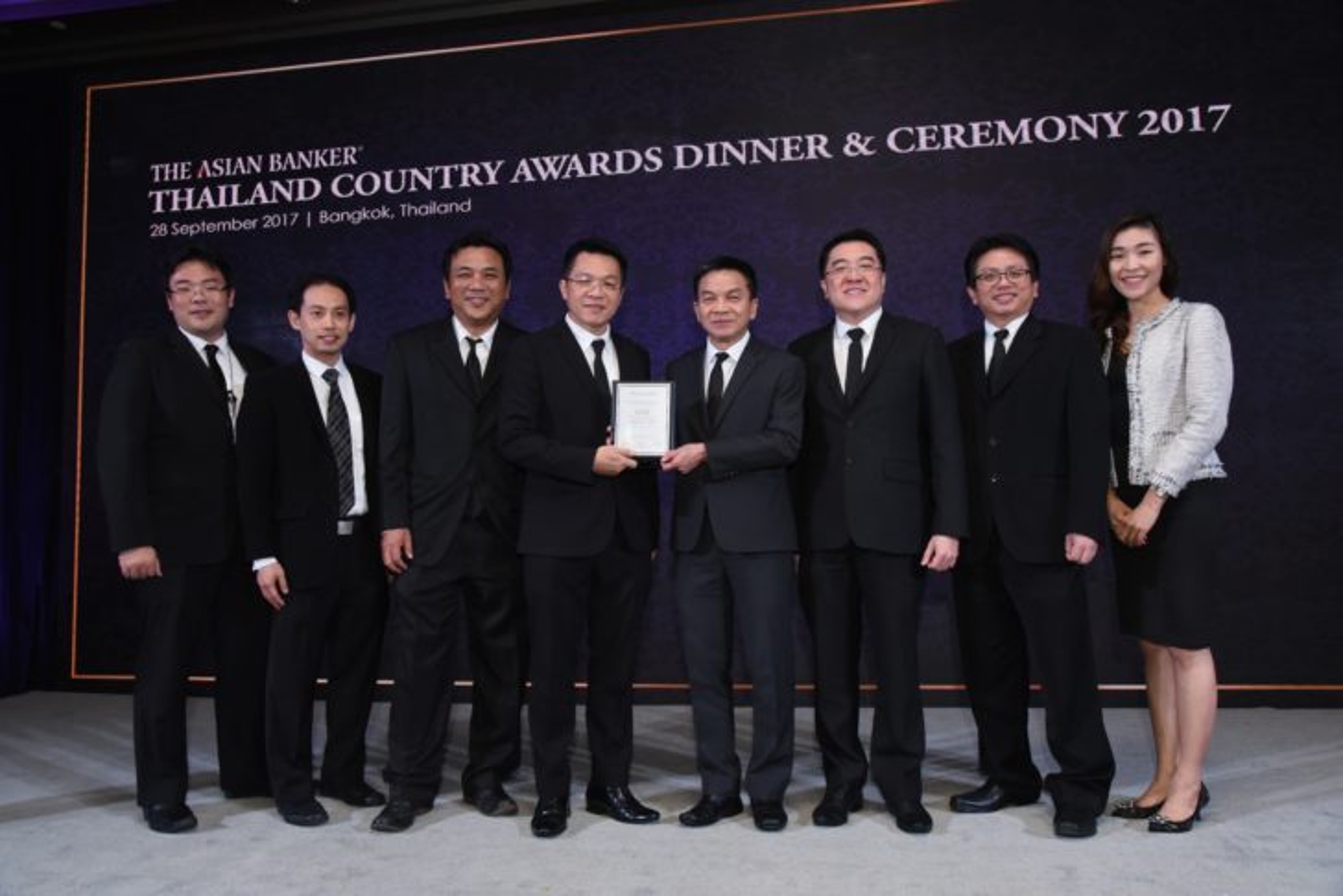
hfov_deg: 67.4
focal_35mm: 27
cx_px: 672
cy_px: 448
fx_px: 1008
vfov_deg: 48.0
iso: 2500
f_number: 7.1
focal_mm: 27
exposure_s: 1/200
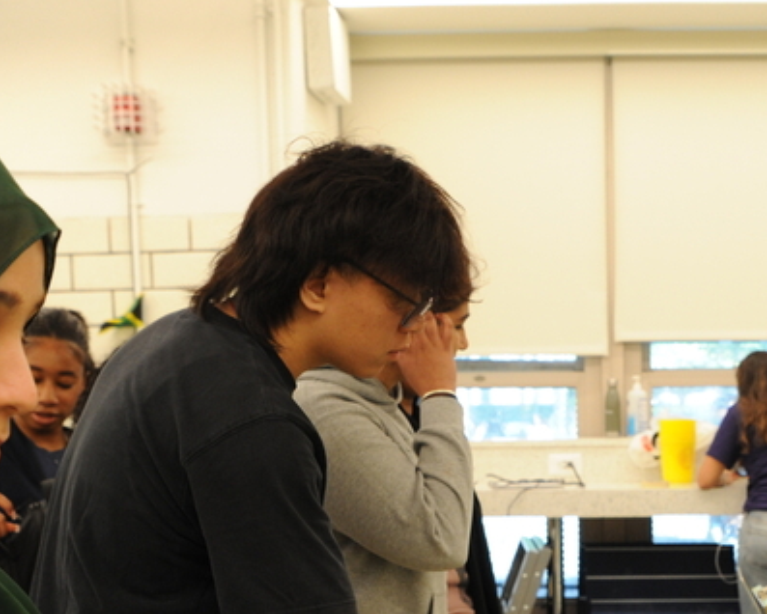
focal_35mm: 58
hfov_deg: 31.5
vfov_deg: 25.1
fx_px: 1317
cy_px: 598
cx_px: 630
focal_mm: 24
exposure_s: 1/100
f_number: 5
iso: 1250
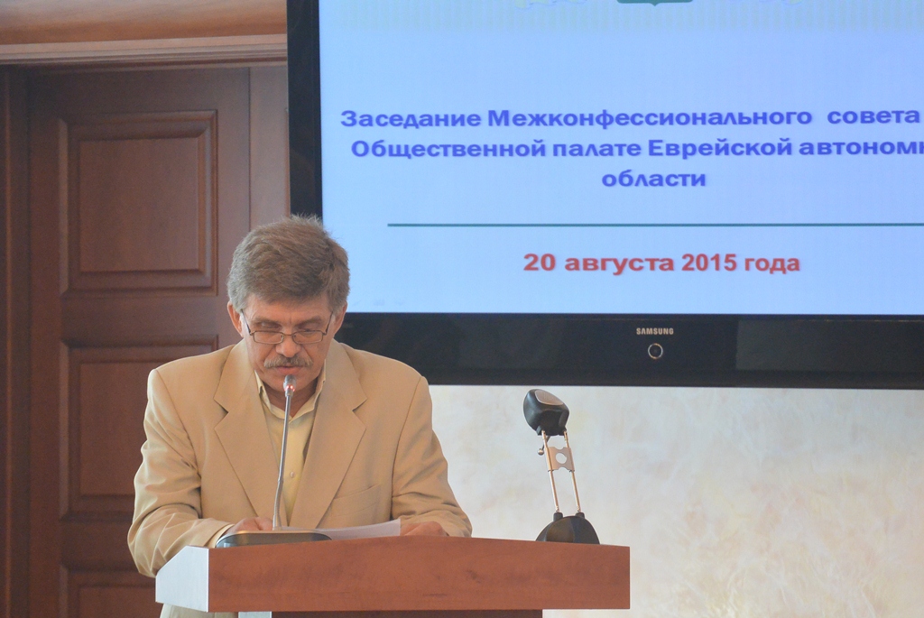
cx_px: 462
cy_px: 309
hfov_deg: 7.9
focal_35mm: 262
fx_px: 6731
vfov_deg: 5.3
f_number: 5.3
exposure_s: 1/60
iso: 1400
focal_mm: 97.2
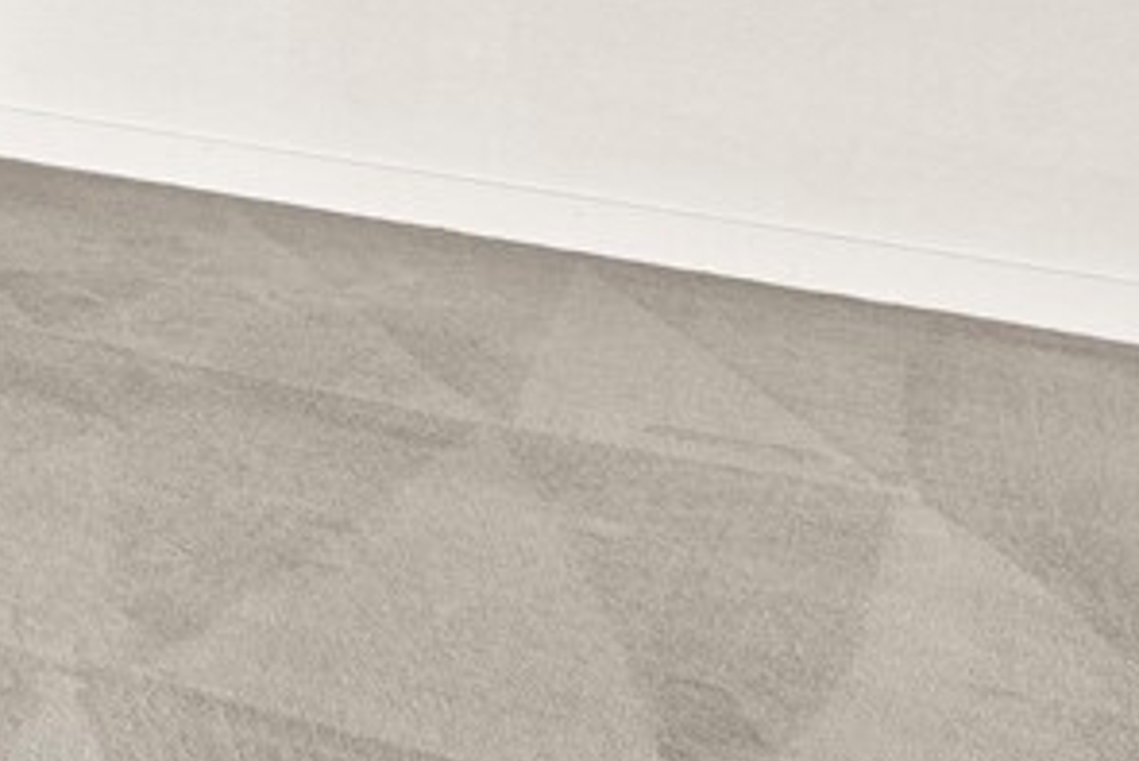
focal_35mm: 92
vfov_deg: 13.4
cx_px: -1747
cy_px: -616
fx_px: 2912
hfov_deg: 13.8
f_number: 9.5
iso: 320
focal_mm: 16
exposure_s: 1/1.43
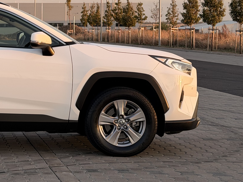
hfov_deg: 16.0
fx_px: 835
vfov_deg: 12.4
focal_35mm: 119
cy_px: 53
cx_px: -31
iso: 64
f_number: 1.78
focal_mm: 6.76
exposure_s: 1/271
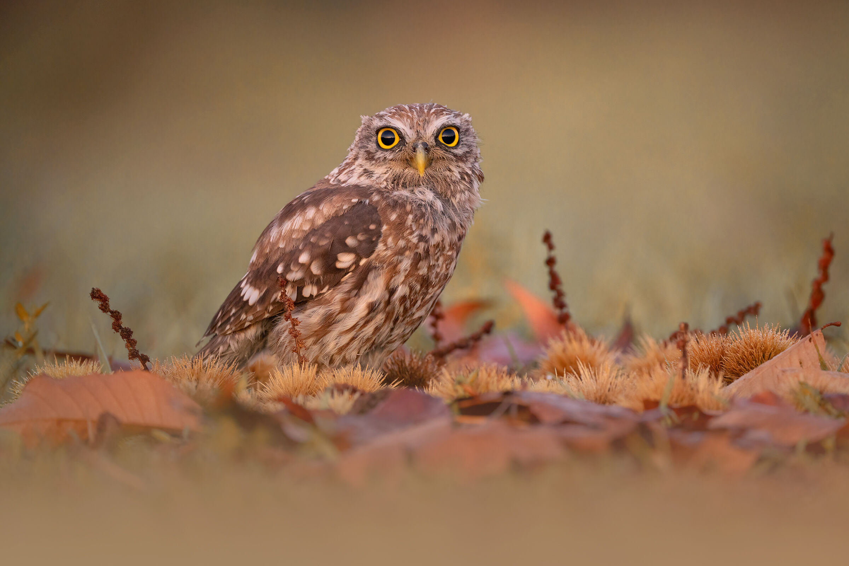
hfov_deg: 3.4
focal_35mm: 600
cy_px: 283
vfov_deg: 2.3
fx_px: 14149
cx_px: 424
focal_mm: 600
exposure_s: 1/60
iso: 4000
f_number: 6.3
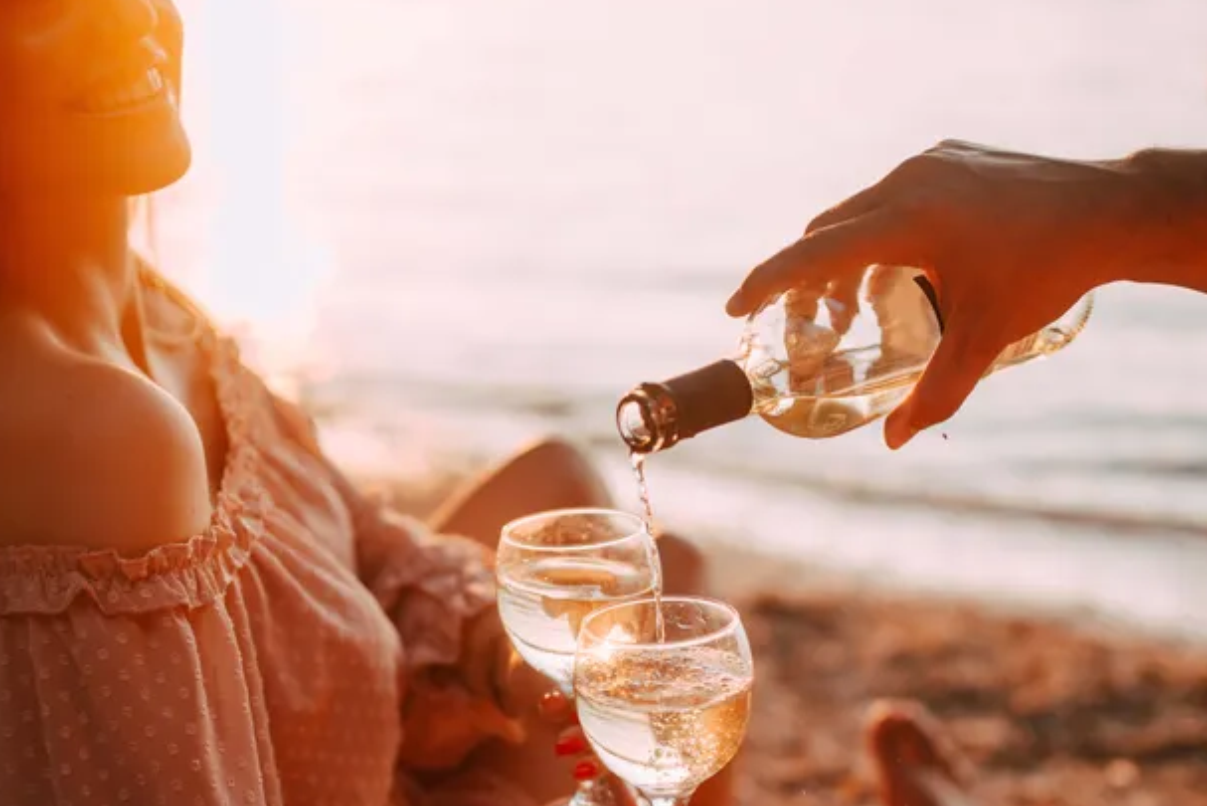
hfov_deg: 33.9
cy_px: 656
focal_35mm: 59
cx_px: 672
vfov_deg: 22.7
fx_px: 1978
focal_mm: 35
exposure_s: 1/640
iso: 160
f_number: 1.4
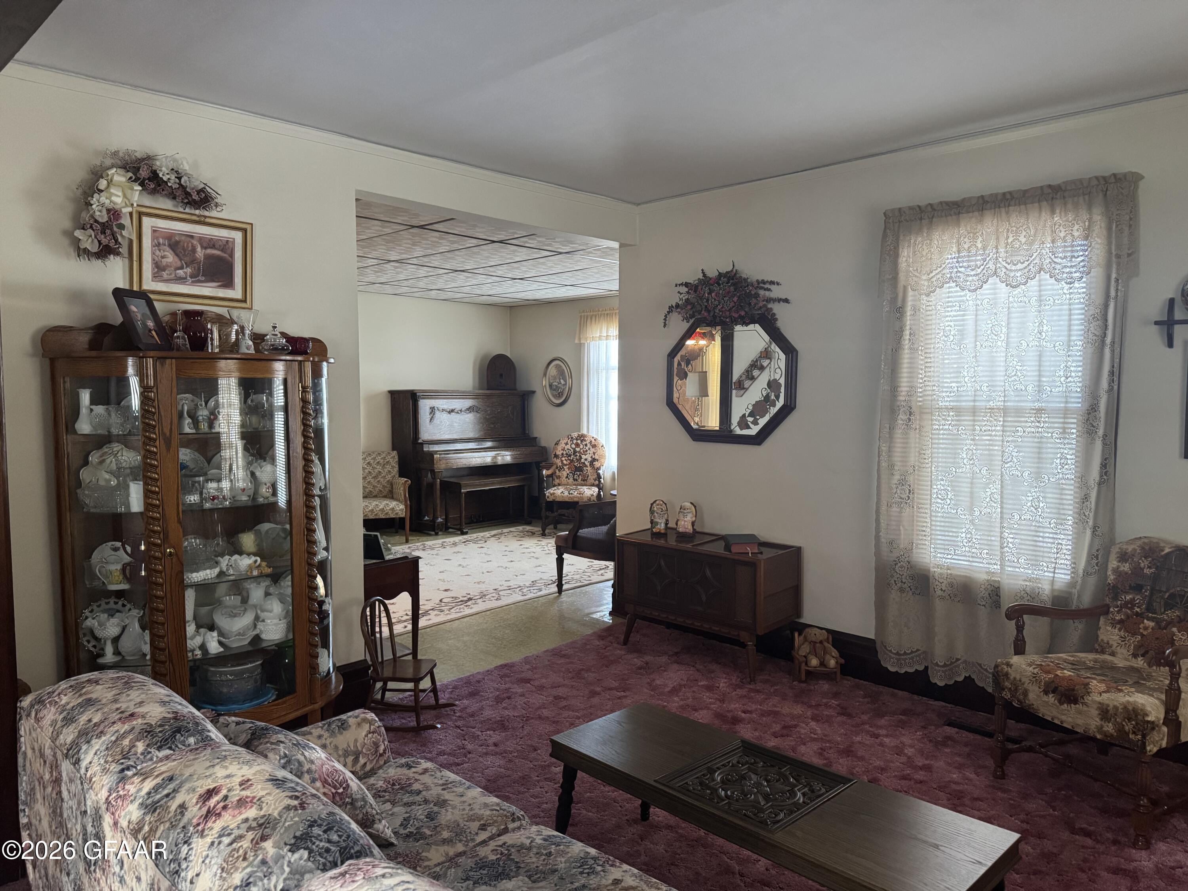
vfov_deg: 56.8
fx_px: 824
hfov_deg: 71.6
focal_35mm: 24
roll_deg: +0.2
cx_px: 594
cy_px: 446
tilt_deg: -3.8
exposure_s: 1/60
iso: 640
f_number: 1.78
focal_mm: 6.76
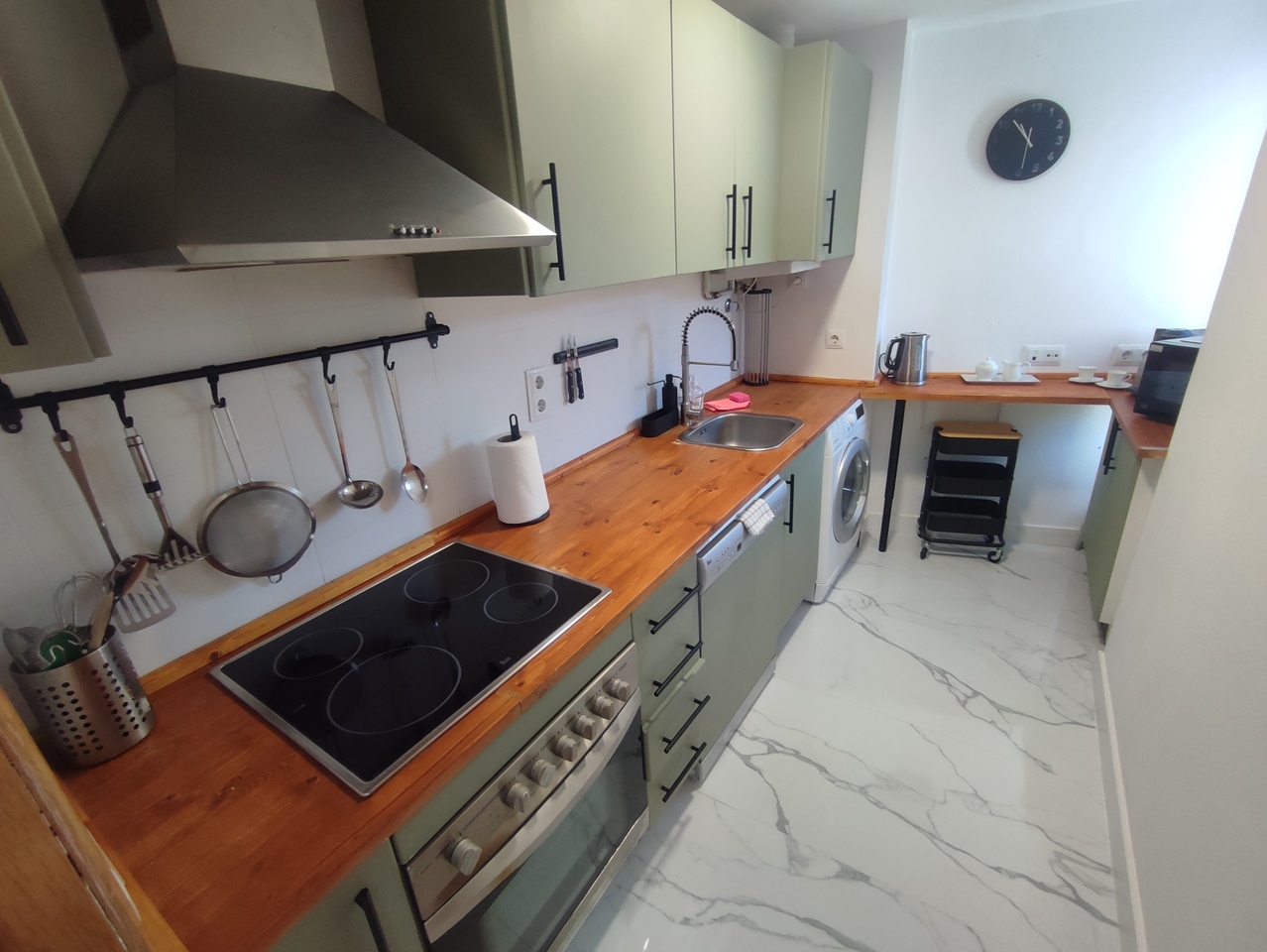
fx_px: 586
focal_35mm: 16
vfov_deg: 78.2
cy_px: 476
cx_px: 634
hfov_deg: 94.5
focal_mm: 1.65
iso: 174
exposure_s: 1/50
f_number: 2.2
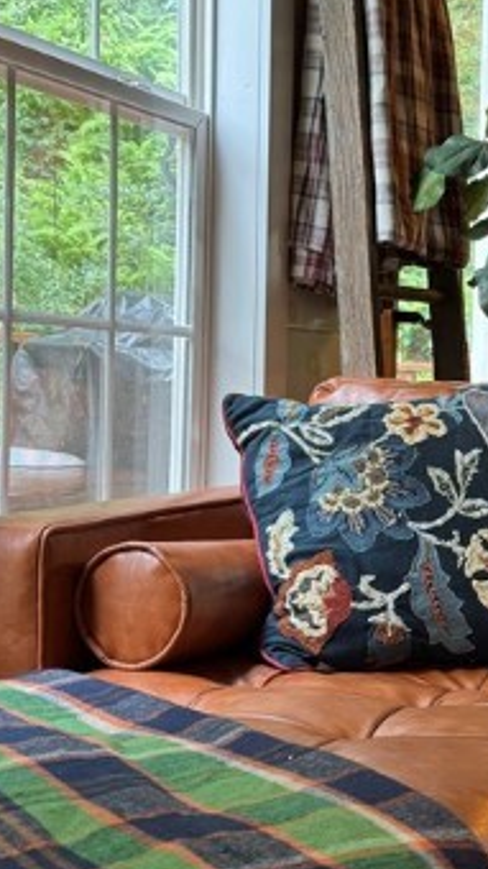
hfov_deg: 20.0
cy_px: 419
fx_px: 1359
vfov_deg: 35.5
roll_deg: -2.7
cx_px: 437
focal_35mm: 59
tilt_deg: -0.2
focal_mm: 6.76
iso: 125
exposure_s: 1/60
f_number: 1.78
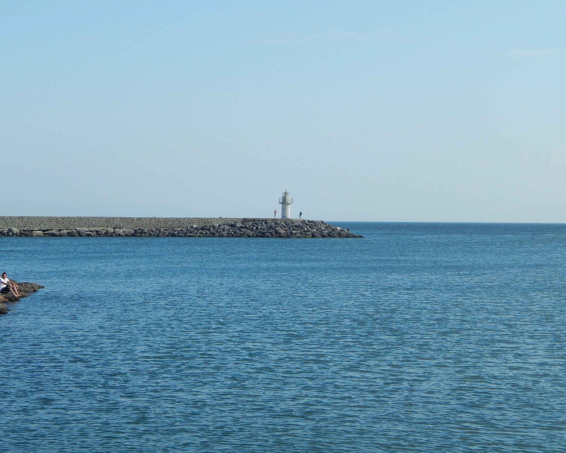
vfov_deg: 18.1
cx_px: 245
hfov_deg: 22.5
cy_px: 237
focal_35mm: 85
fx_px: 1424
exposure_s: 1/800
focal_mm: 13.5
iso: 125
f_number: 4.2
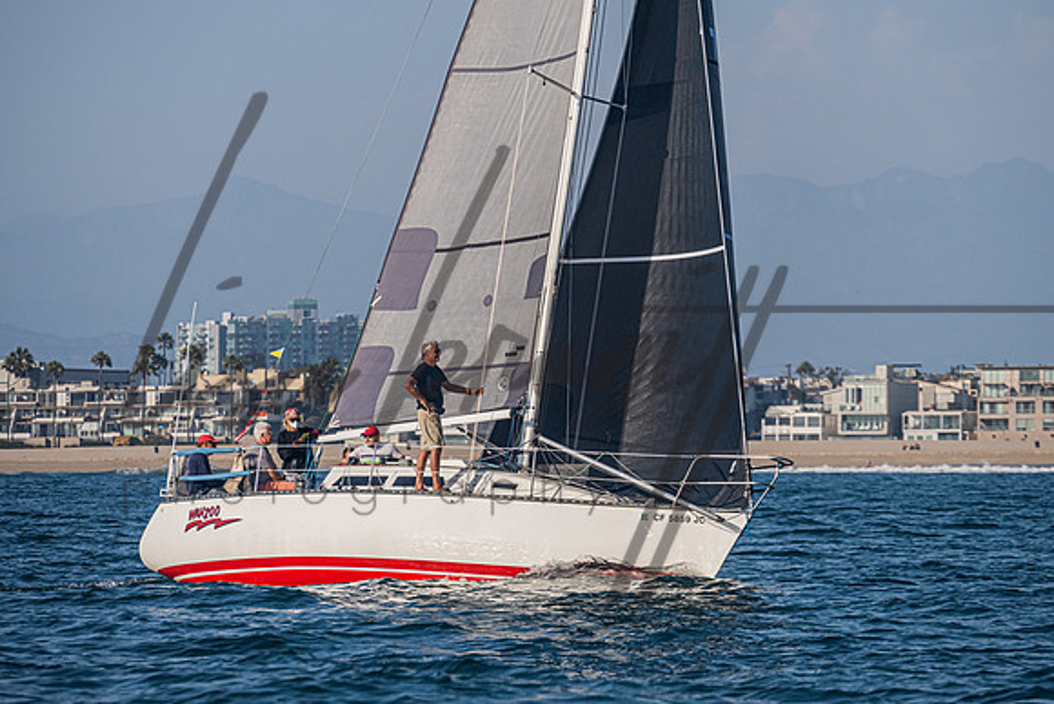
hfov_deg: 7.7
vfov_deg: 5.1
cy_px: 321
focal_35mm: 269
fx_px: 7877
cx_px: 564
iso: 400
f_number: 6.3
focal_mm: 200
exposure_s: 1/1600
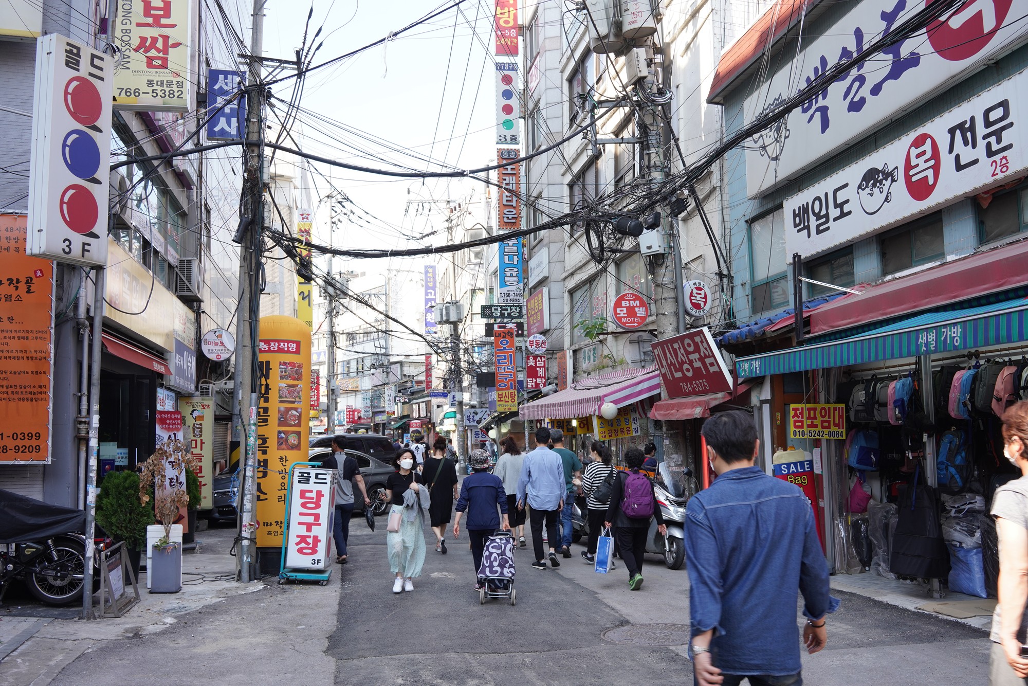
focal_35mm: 35
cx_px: 514
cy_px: 343
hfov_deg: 54.4
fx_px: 1000
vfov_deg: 37.9
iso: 400
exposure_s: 1/100
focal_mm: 35
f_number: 10
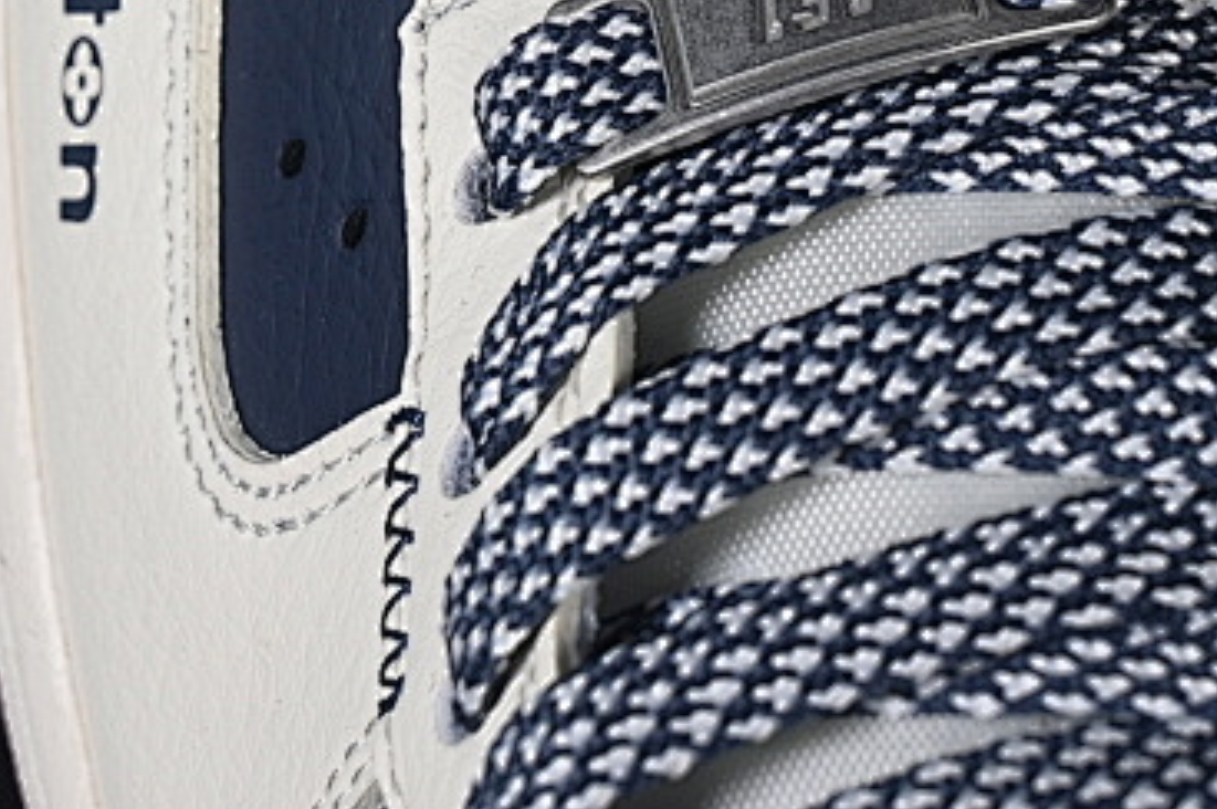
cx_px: 832
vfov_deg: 6.2
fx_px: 7464
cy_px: -232
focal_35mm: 221
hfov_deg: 9.3
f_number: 7.1
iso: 160
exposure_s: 1/80
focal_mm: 50
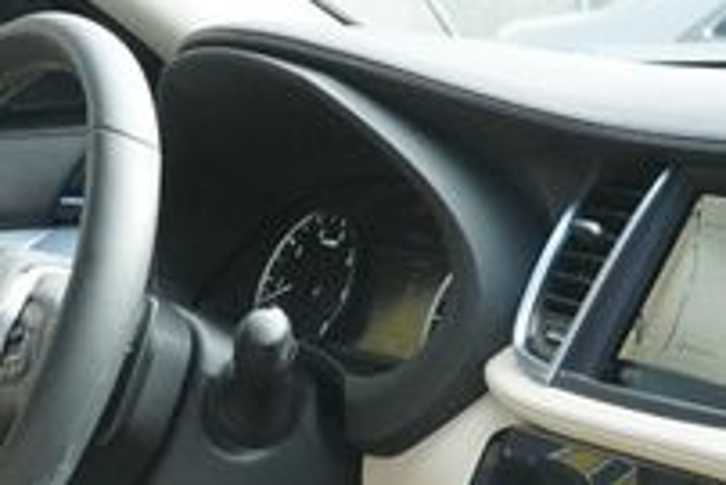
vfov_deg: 11.4
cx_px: 345
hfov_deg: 17.3
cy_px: 550
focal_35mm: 119
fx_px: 2393
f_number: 9
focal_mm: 25
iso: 3200
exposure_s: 1/250
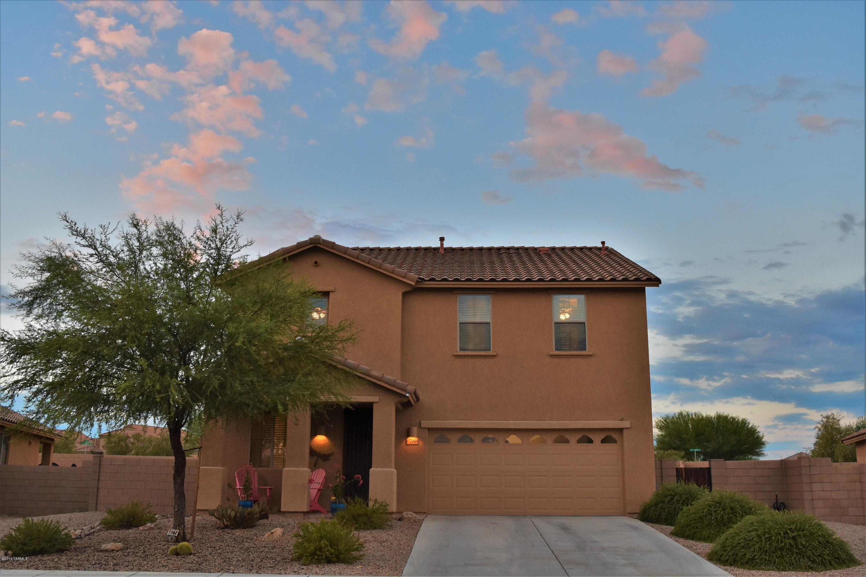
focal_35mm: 34
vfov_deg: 38.4
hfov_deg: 55.1
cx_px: 433
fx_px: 830
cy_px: 288
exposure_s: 1/125
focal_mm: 23
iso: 800
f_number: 5.6
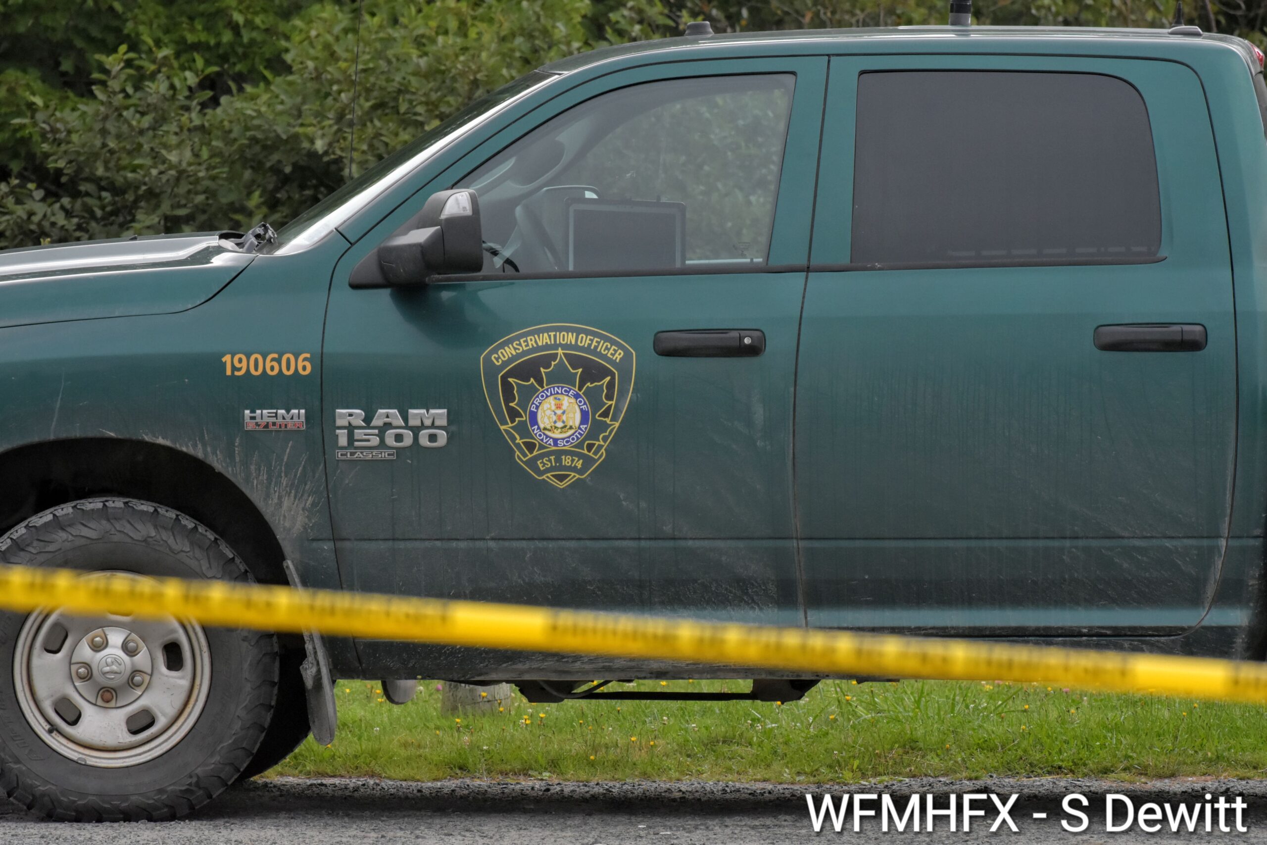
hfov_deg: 7.6
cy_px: 422
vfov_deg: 5.1
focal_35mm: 270
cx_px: 634
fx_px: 9502
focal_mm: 180
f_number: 8
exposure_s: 1/1667
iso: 2000
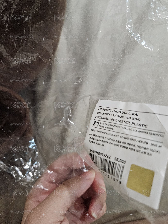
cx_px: 87
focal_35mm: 24
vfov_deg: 71.6
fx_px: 155
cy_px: 112
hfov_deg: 56.8
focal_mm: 5.4
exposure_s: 1/60
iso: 800
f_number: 1.8
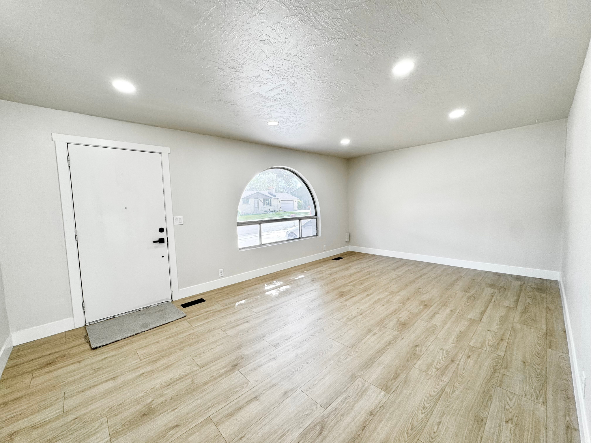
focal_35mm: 14
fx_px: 239
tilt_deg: -5.0
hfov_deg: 102.1
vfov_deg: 85.7
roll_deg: +1.6
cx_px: 296
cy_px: 222
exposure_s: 1/120
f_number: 2.2
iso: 50
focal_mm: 2.22
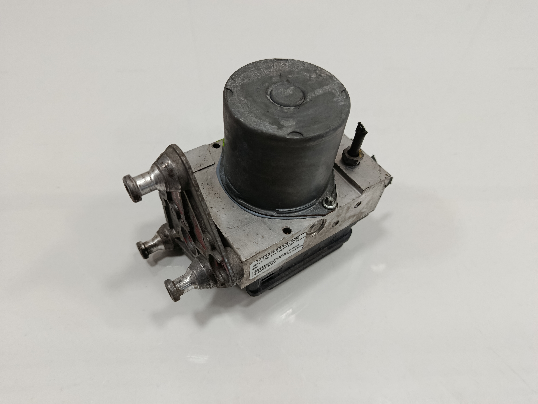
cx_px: 269
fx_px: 373
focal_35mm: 24
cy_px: 202
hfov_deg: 71.6
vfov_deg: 56.8
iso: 946
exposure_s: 1/100
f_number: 1.7
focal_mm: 5.24
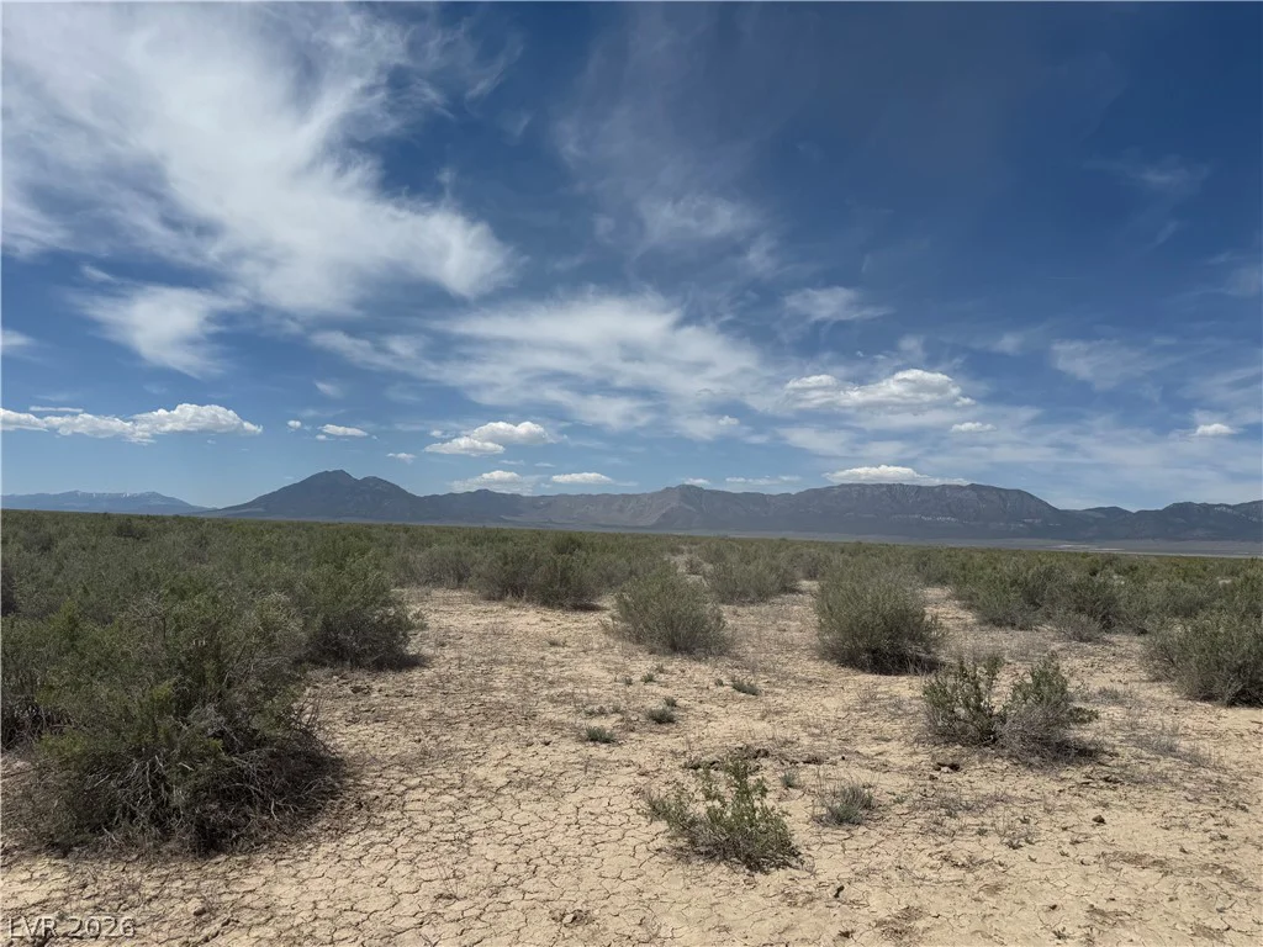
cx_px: 632
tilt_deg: +3.5
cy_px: 474
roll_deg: -1.2
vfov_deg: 56.8
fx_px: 876
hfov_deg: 71.6
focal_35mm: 24
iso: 80
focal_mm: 6.76
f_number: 1.78
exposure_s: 1/11905
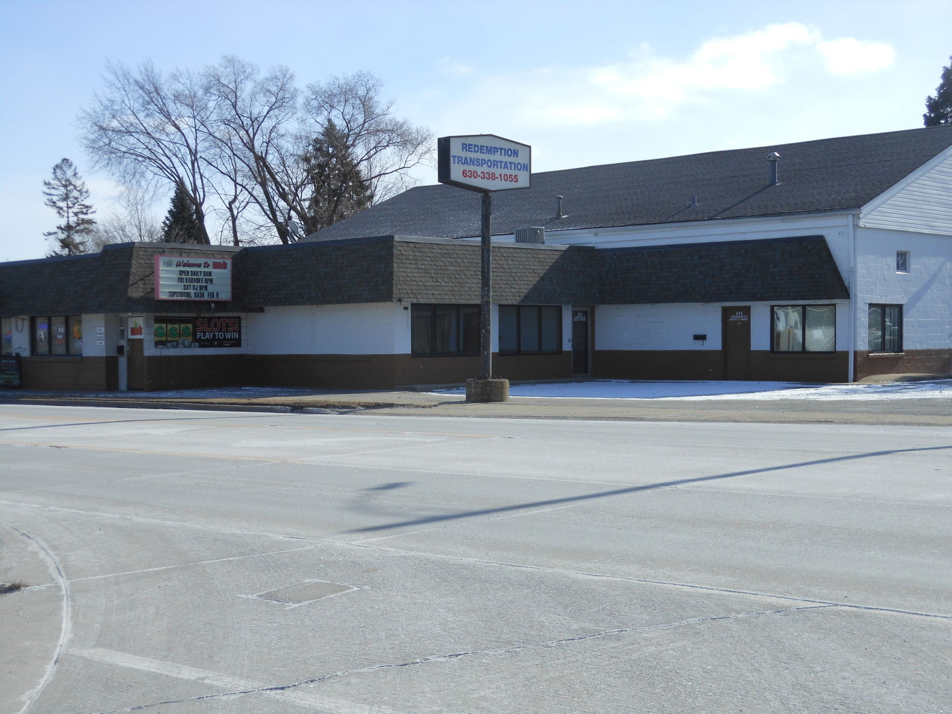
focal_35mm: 50
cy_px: 357
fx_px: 1375
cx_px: 476
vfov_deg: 29.1
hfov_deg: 38.2
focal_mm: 8.9
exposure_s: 1/640
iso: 80
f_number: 4
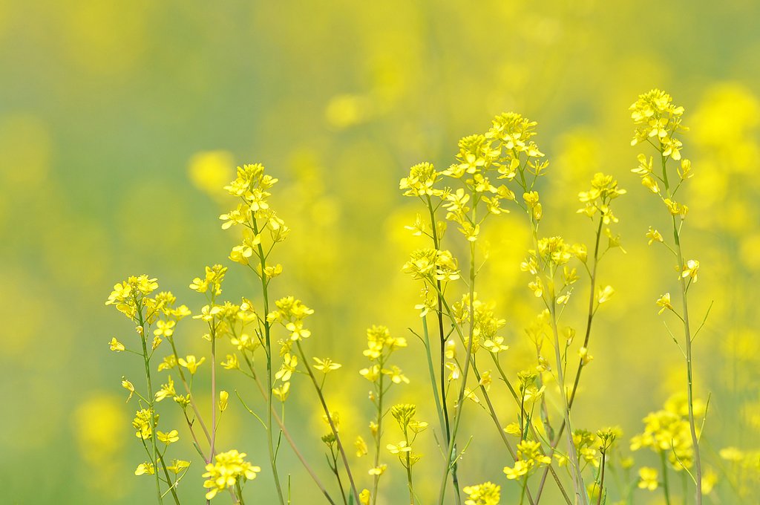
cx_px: 380
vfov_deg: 1.3
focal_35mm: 1050
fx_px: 22138
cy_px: 252
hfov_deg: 2.0
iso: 400
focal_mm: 700
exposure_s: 1/1000
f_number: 5.6
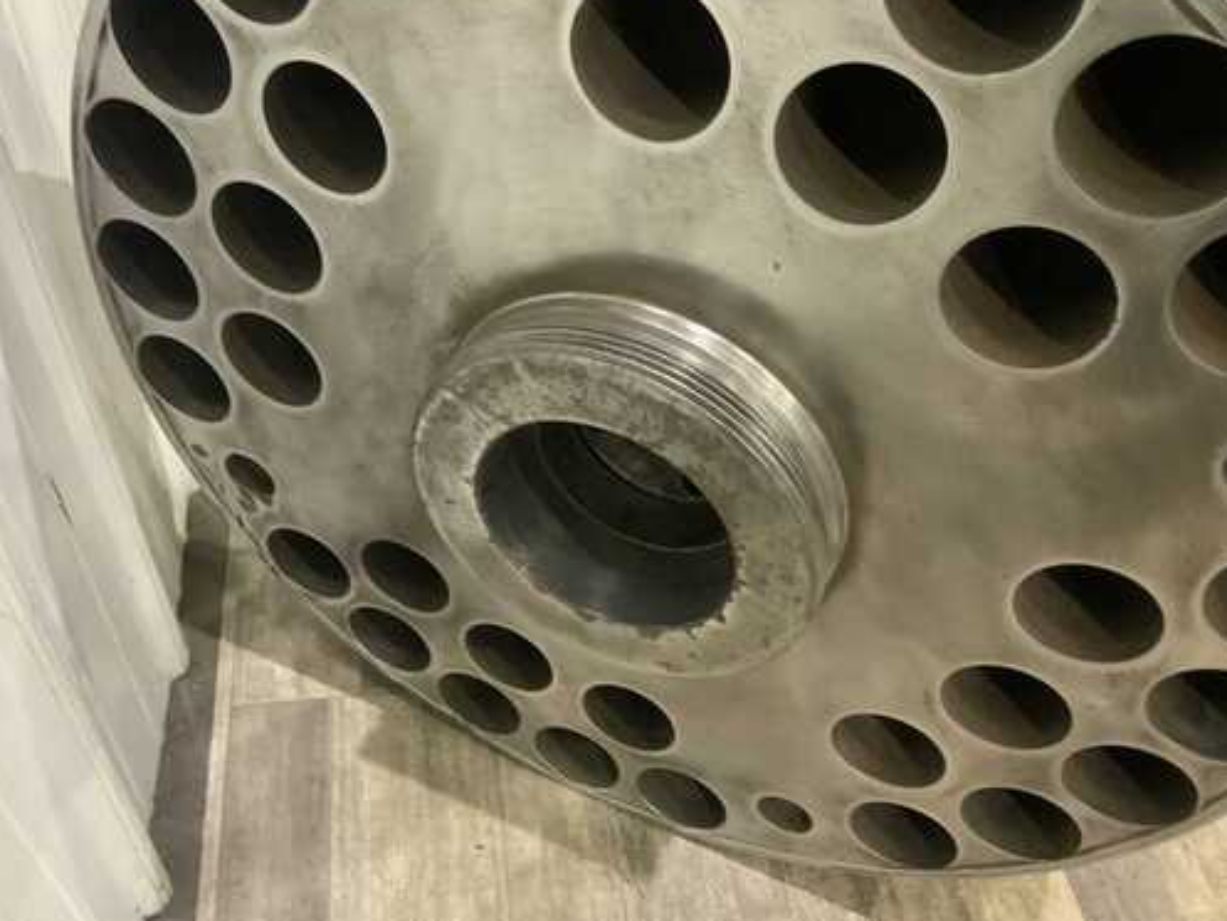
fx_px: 1241
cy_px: 486
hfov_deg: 52.6
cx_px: 597
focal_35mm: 35
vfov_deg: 40.7
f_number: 1.8
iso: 250
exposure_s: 1/40
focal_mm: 3
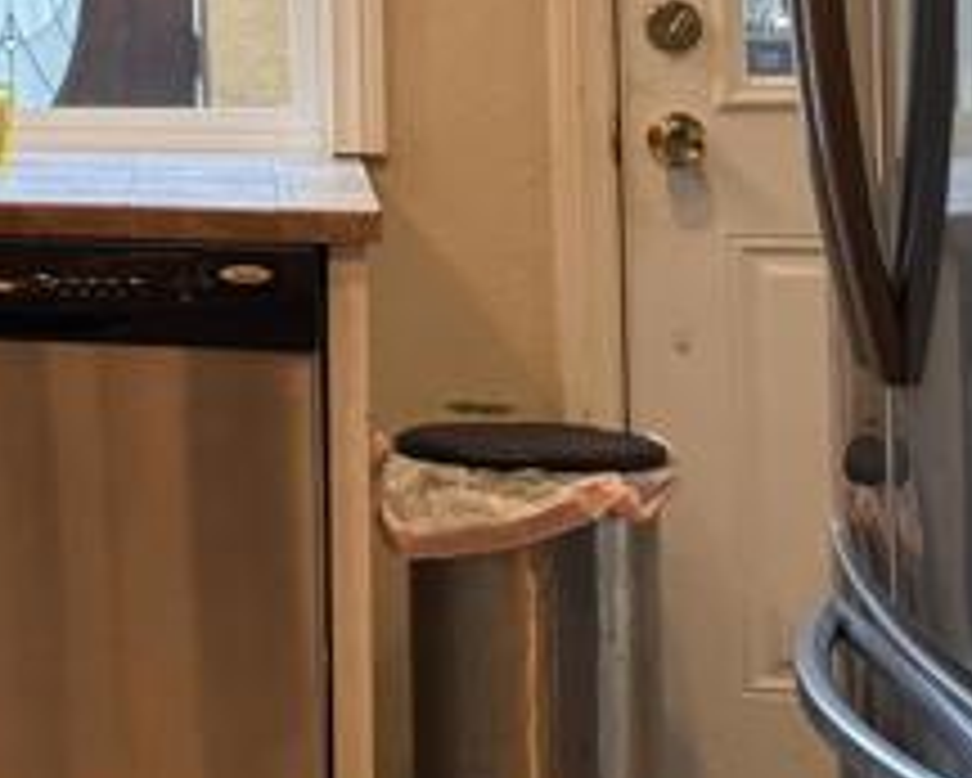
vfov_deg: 13.5
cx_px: -878
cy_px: -166
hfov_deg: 14.7
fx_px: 3195
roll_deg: +0.6
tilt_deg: +1.4
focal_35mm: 111
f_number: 1.78
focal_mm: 6.76
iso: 200
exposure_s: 1/120
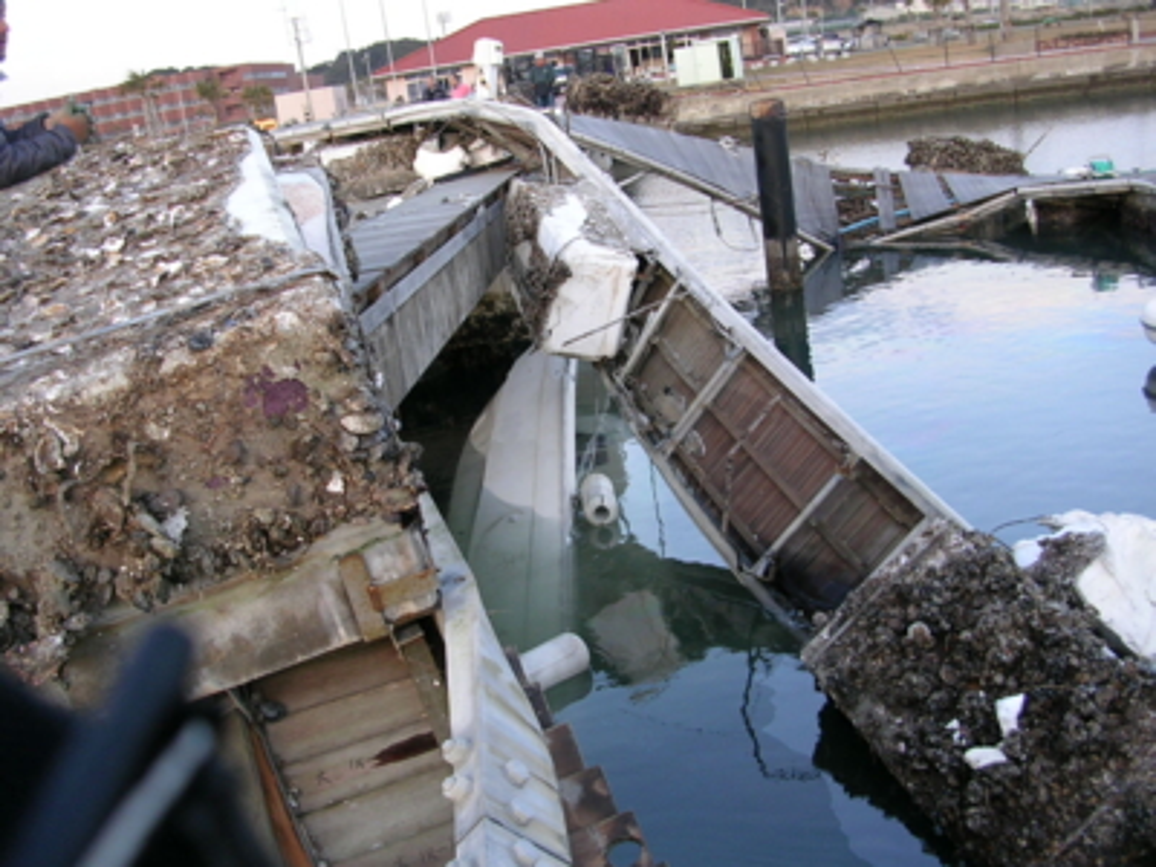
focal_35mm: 38
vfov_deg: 37.7
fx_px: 1269
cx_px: 578
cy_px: 434
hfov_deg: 49.0
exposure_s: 1/47.9
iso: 50
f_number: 2.8
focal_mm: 5.8
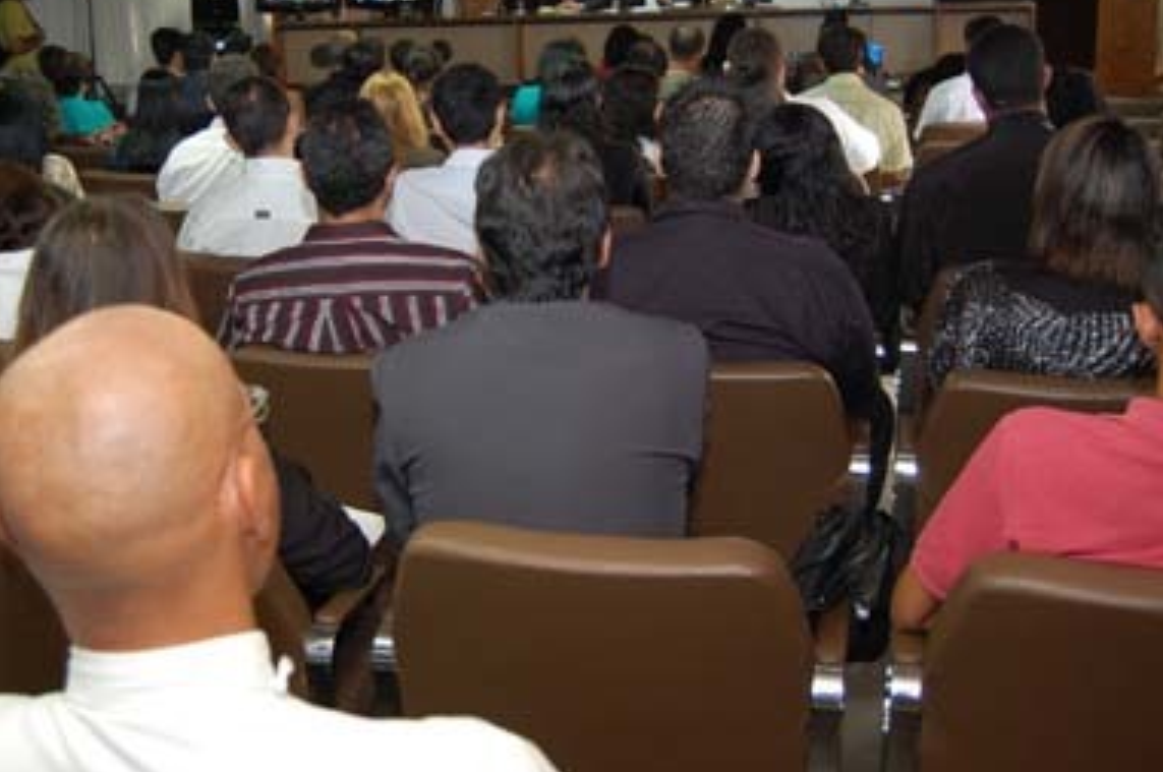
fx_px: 1678
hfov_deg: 37.9
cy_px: 319
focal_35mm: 52
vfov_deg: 25.9
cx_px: 421
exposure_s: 1/30
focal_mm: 22
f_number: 3.8
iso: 800
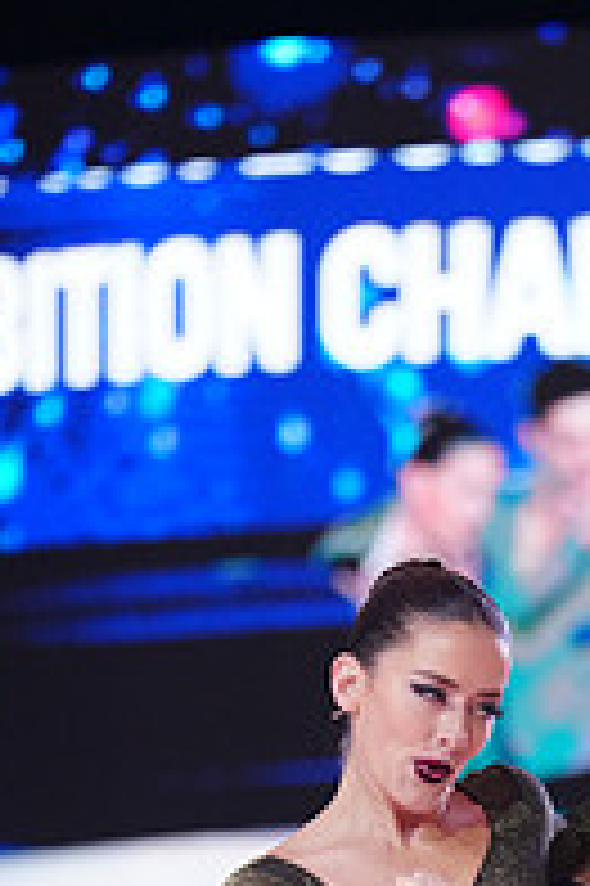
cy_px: 1259
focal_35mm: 430
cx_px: 597
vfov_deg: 4.8
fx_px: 10589
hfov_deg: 3.2
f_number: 2.8
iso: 2000
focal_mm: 146
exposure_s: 1/400
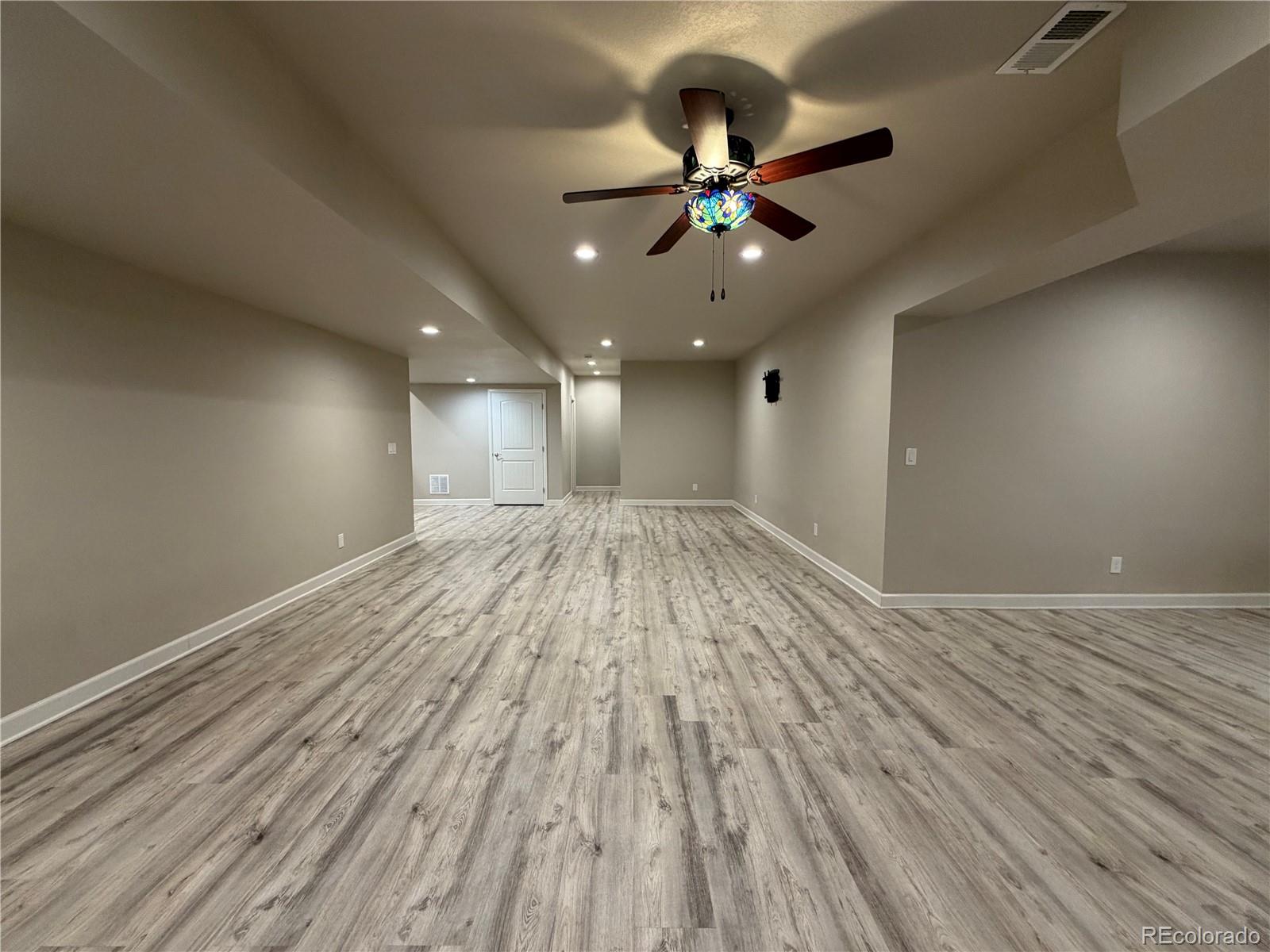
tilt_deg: -5.6
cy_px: 476
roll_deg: +0.2
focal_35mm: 14
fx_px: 514
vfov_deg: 85.7
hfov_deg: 102.1
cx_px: 635
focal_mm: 2.22
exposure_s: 1/60
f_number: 2.2
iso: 250
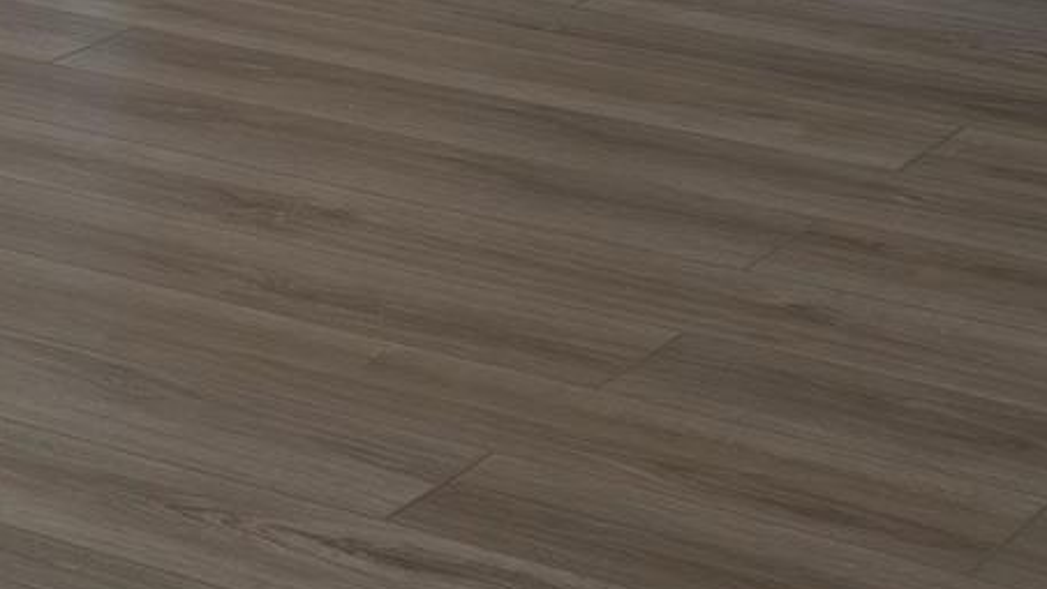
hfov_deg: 11.7
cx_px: -1648
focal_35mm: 142
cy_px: -1596
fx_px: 3943
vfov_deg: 7.0
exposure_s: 1/125
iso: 800
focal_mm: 20
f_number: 6.3
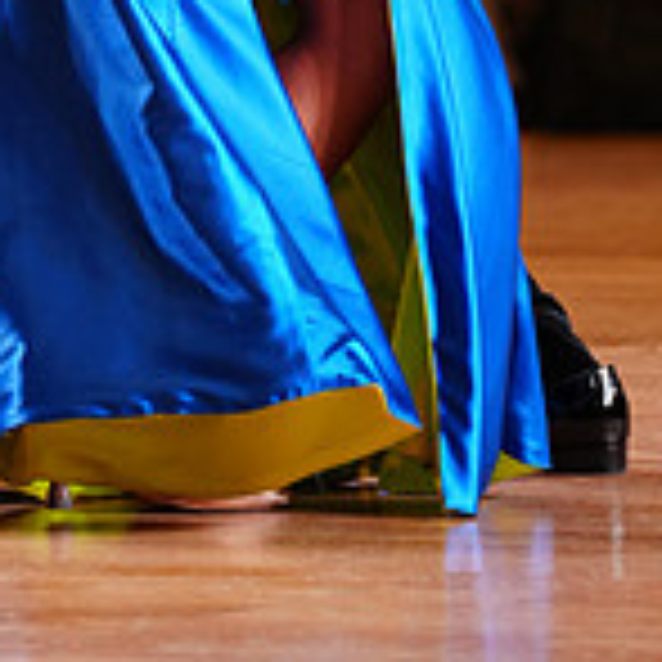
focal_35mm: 673
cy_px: -599
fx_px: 14561
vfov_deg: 2.6
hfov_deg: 2.6
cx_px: 20
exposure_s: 1/400
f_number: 2.8
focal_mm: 200
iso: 1600
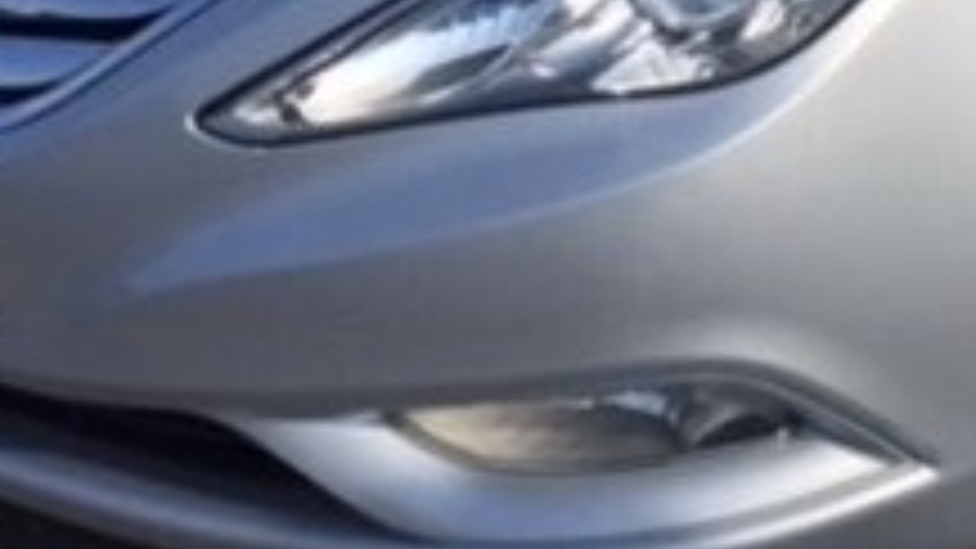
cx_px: 913
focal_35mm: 96
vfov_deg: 11.9
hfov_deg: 21.6
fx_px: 2484
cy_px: -340
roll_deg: -0.5
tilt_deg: -17.4
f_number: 2.2
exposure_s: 1/2639
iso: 32
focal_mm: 4.15
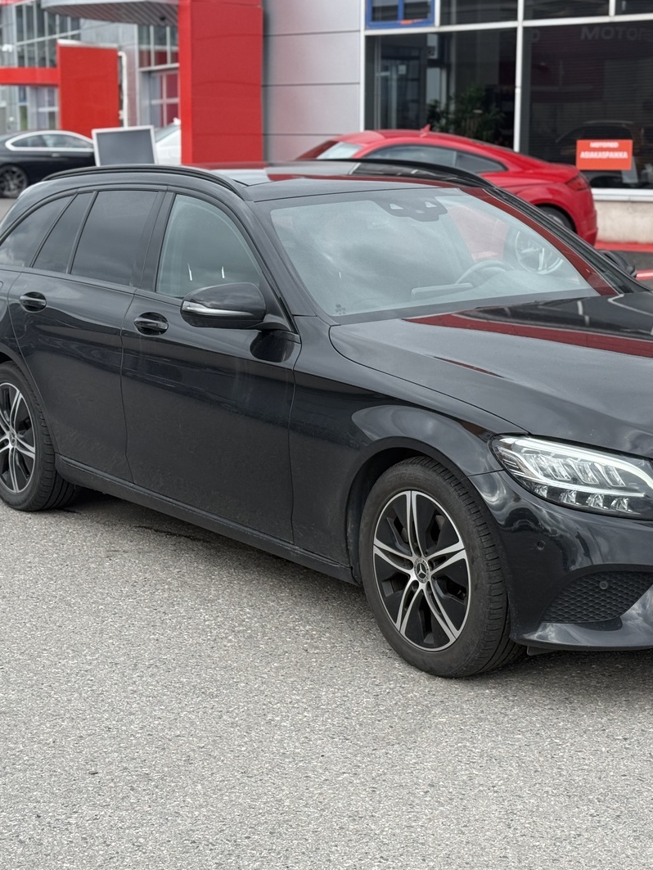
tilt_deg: -10.6
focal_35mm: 65
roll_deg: -1.1
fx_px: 1634
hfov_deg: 22.5
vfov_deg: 29.8
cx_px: 422
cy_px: 432
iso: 100
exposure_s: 1/1575
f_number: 1.78
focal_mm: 6.76
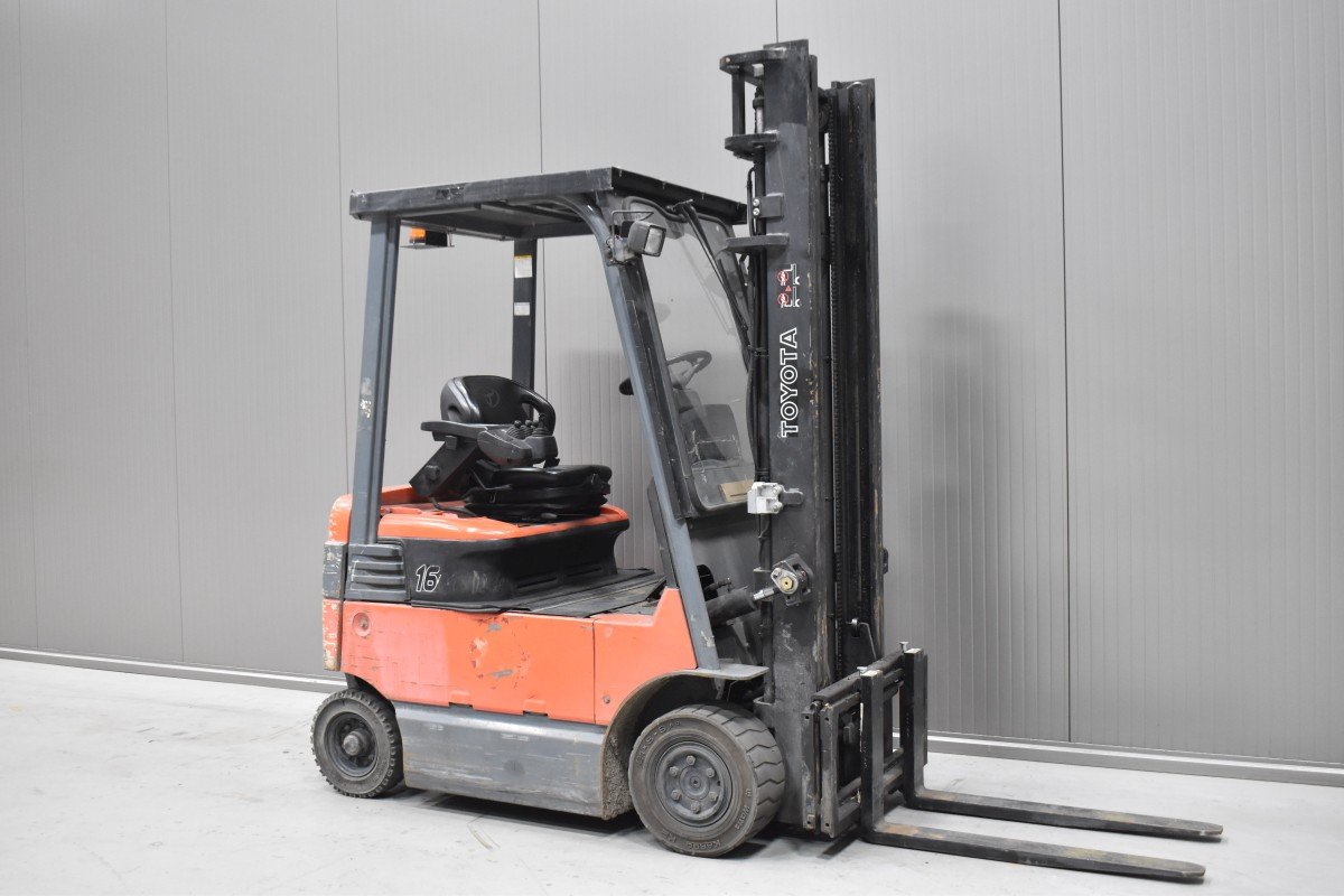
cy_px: 448
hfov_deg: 53.1
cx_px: 672
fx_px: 1344
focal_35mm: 36
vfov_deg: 36.9
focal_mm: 24
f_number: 4.5
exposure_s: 1/30
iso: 1600
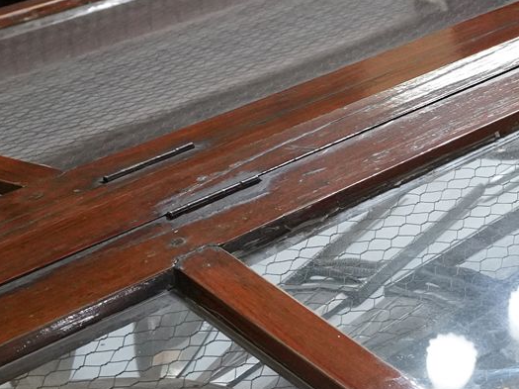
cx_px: 685
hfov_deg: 20.3
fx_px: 1318
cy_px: 262
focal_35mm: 88
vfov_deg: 16.7
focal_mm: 24
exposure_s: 1/80
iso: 3200
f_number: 5
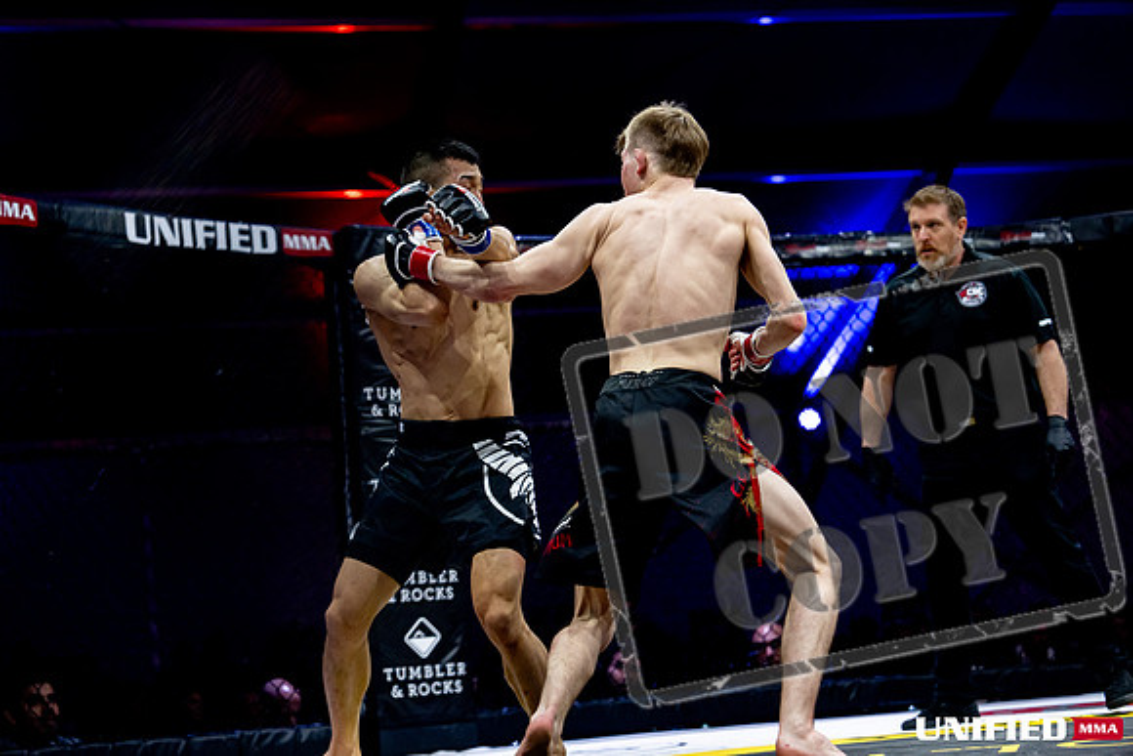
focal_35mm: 70
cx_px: 566
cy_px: 378
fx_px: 2203
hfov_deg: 28.8
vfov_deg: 19.5
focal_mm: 70
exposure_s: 1/1250
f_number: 2.8
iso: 3200
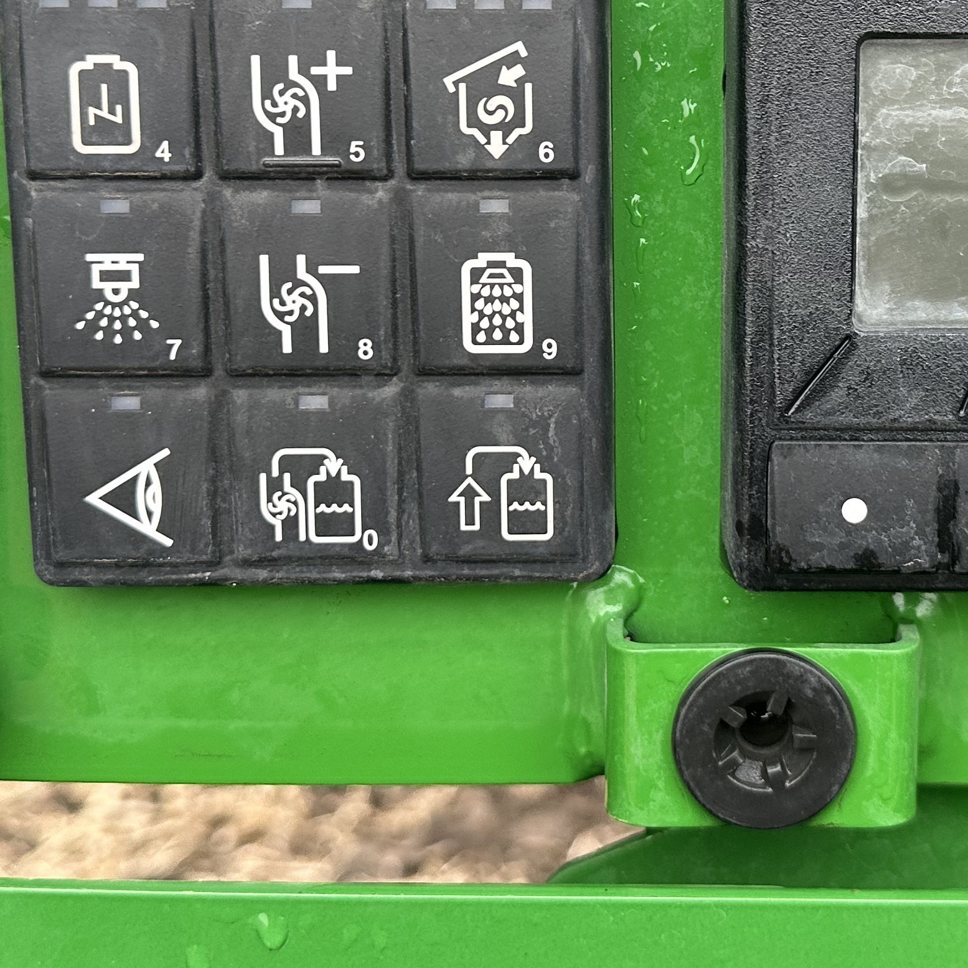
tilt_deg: -9.6
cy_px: 267
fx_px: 1740
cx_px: 701
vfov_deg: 30.7
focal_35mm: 55
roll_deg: -0.8
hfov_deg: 30.7
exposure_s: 1/121
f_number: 1.78
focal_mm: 6.86
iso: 125
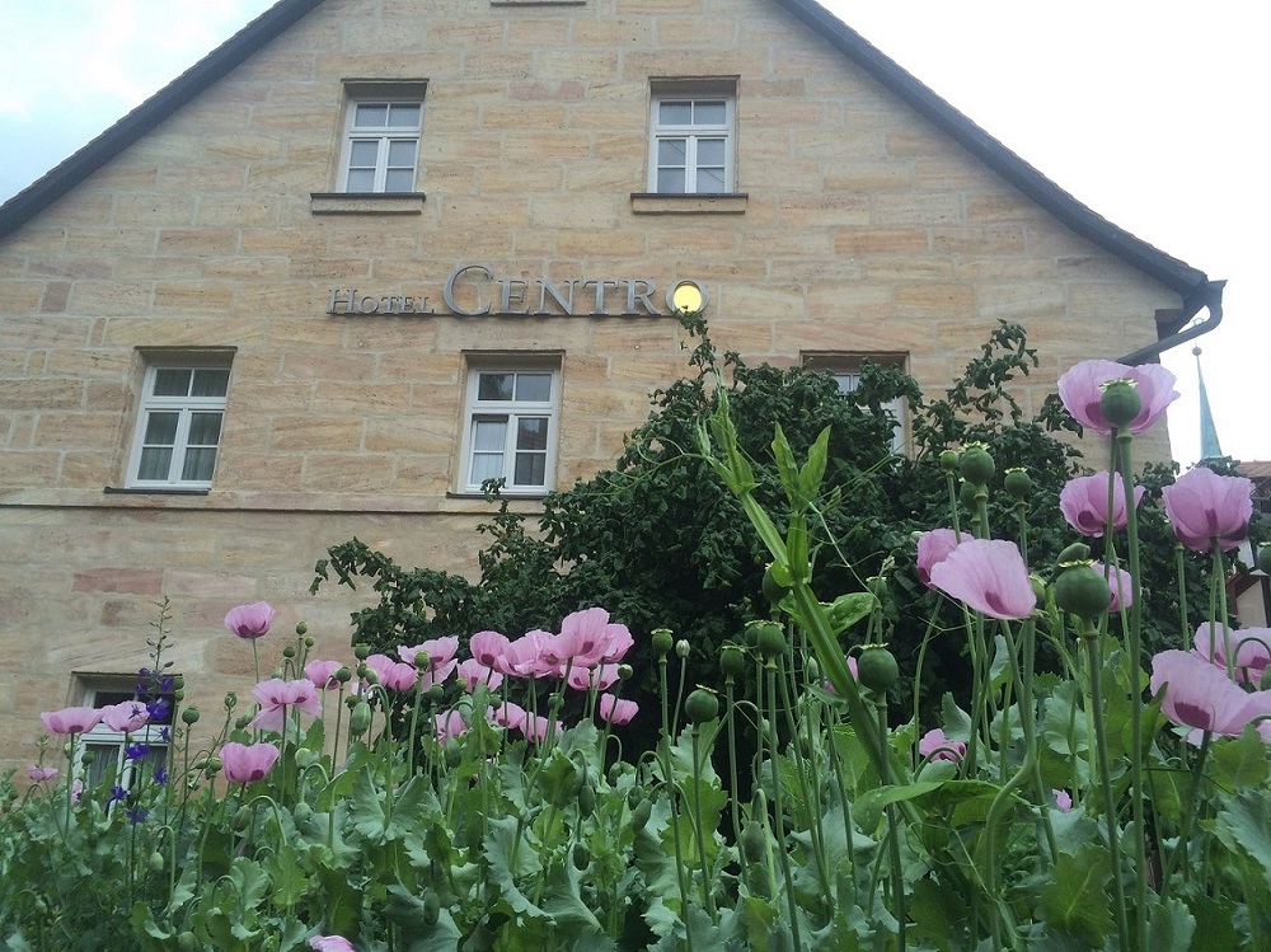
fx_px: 1064
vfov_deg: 48.2
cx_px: 636
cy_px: 476
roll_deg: -4.5
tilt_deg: +16.0
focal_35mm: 29
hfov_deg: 61.7
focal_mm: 4.15
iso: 32
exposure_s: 1/622
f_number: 2.2
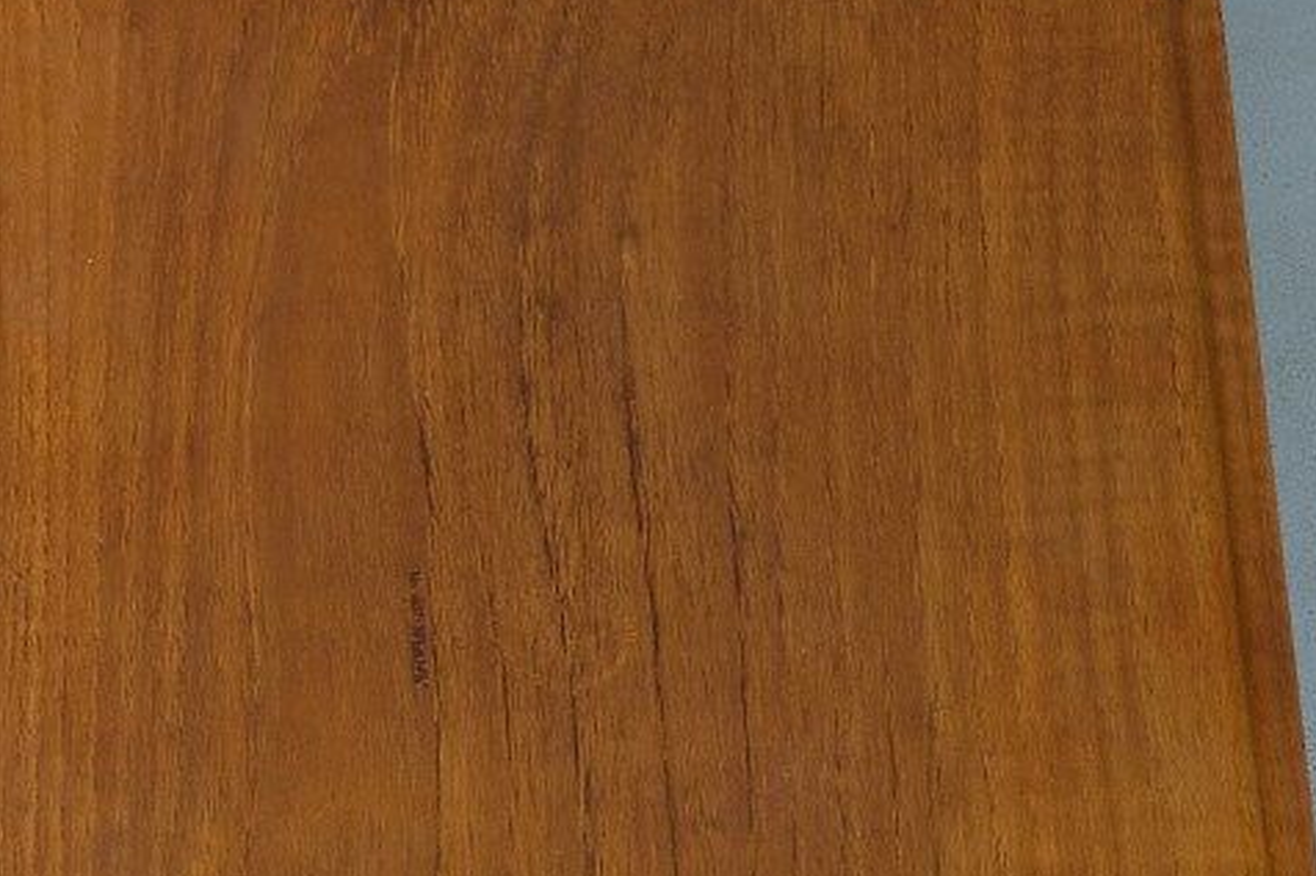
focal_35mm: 131
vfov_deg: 10.4
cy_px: 694
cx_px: -238
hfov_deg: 15.1
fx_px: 4787
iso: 1250
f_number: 3.6
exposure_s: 1/50
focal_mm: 32.9
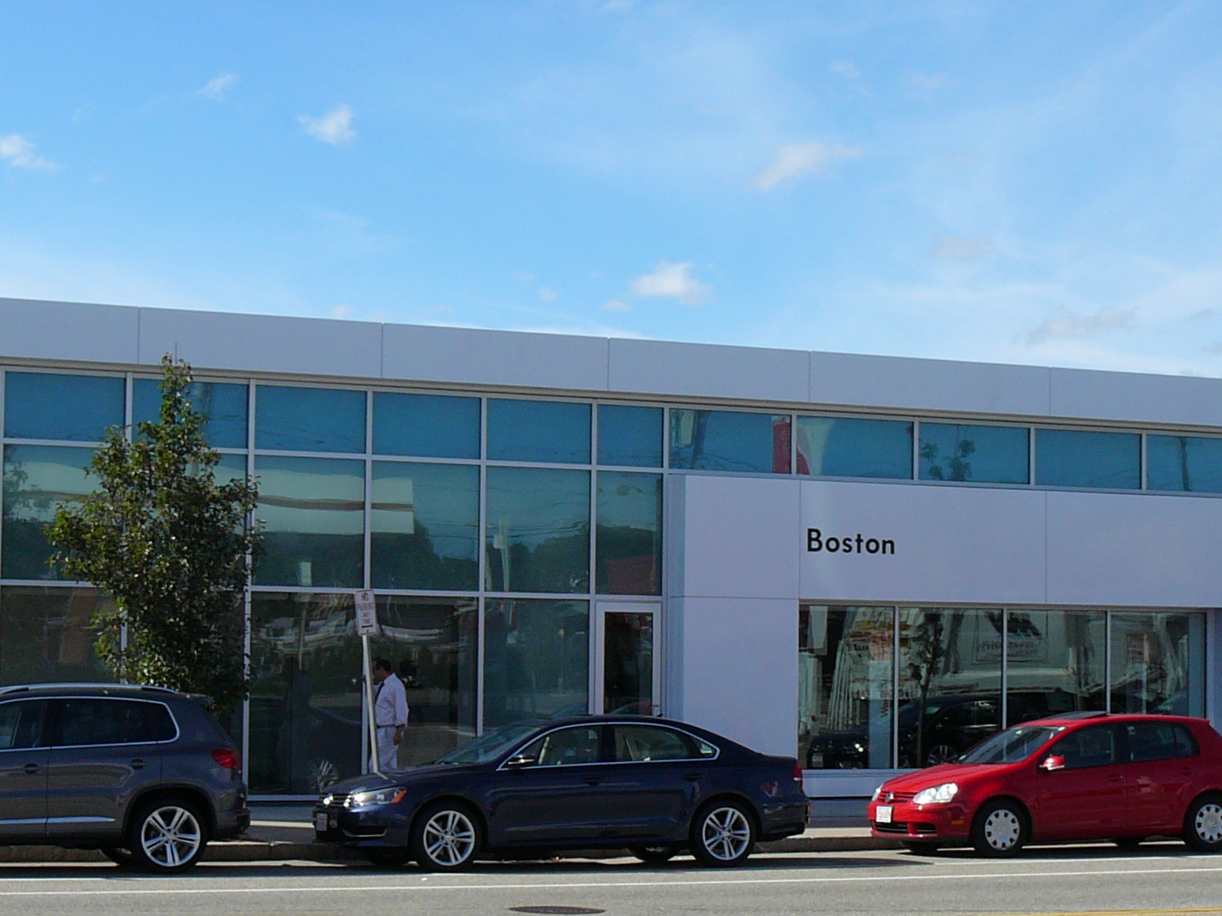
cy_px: 570
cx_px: 622
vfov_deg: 19.9
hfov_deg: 26.3
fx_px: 2612
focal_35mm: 74
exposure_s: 1/400
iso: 80
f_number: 5.6
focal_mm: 7
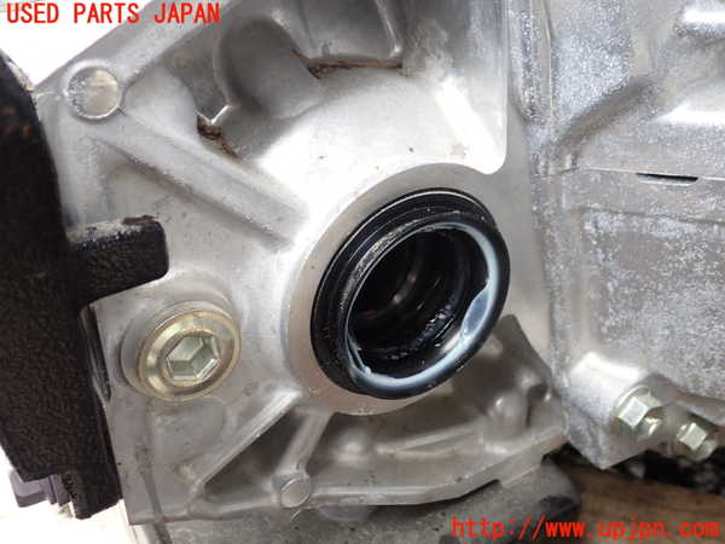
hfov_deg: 51.4
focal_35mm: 36
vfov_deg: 39.7
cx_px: 362
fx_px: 754
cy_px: 272
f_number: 2.5
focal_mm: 6.37
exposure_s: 1/80
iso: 100
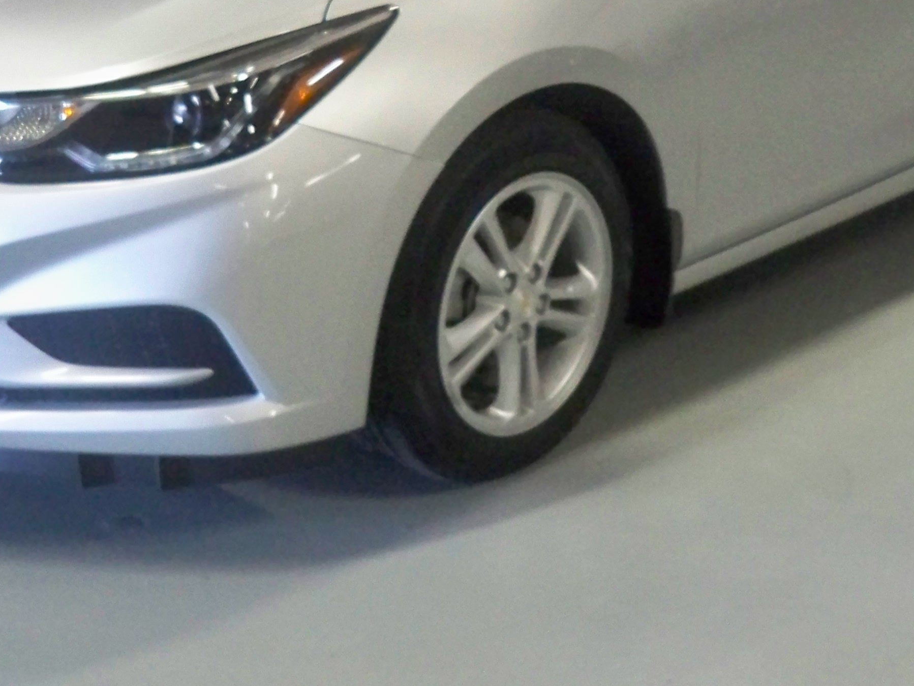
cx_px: 451
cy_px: 93
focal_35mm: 71
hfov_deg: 27.4
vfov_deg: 20.4
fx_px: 1875
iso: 640
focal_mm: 6.3
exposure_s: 1/60
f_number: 3.1
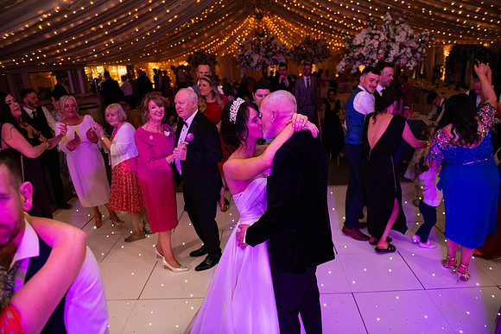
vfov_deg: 53.2
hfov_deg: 73.7
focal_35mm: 24
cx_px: 250
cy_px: 167
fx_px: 334
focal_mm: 24
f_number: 3.5
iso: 1000
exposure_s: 1/160
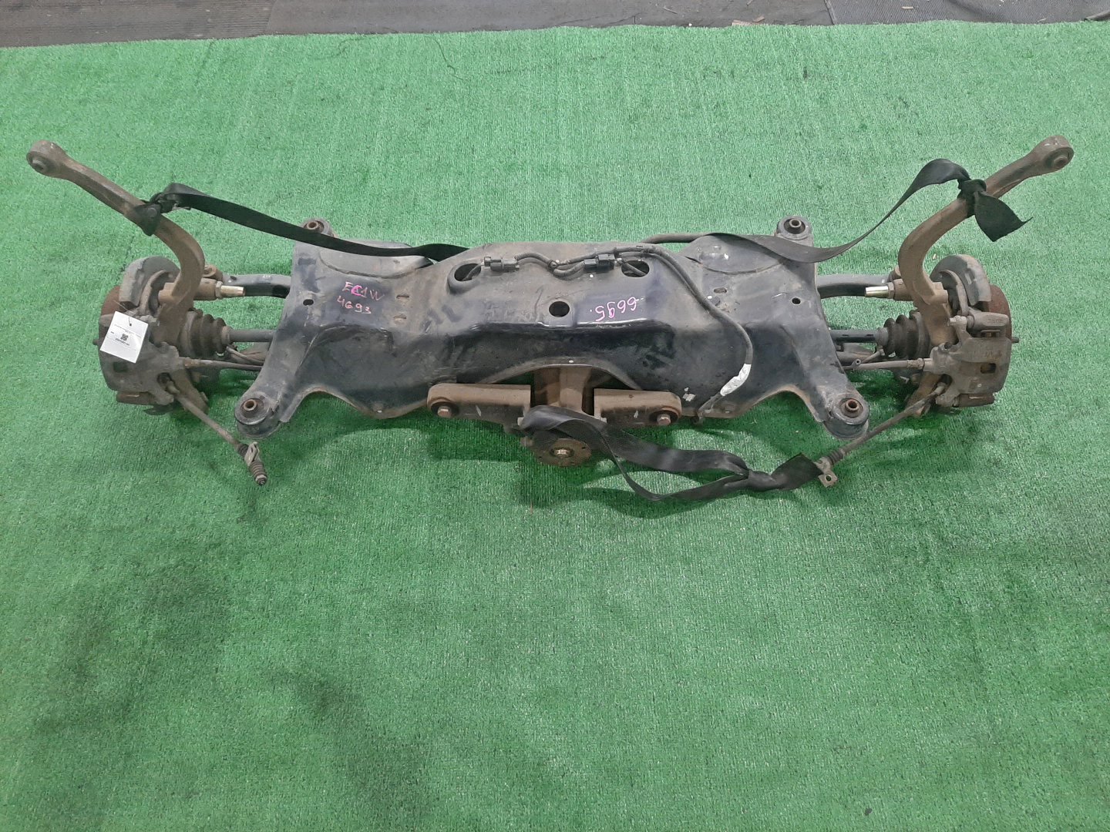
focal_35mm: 26
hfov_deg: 67.3
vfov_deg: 53.1
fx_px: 834
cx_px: 555
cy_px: 416
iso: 202
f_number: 1.7
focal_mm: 3.93
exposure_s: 1/33
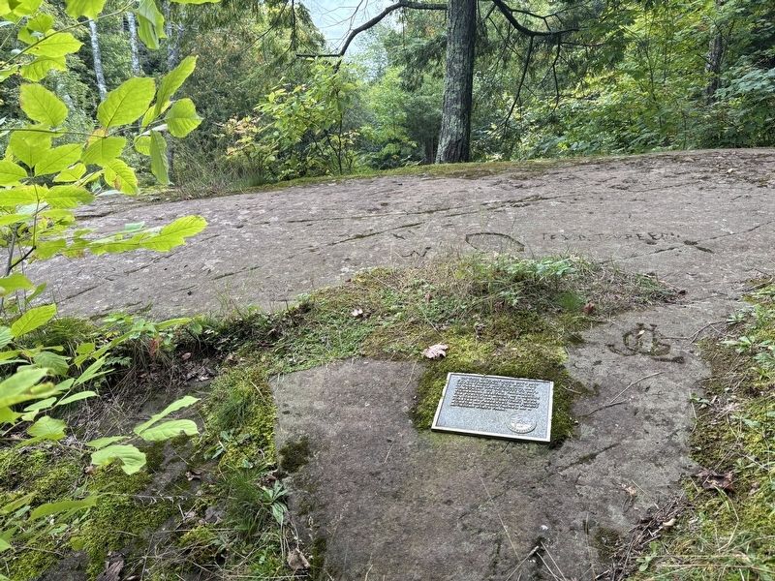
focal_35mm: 26
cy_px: 290
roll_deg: -0.1
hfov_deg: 67.3
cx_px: 388
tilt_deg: -14.0
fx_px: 582
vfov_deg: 53.1
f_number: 1.6
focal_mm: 5.96
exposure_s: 1/331
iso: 50
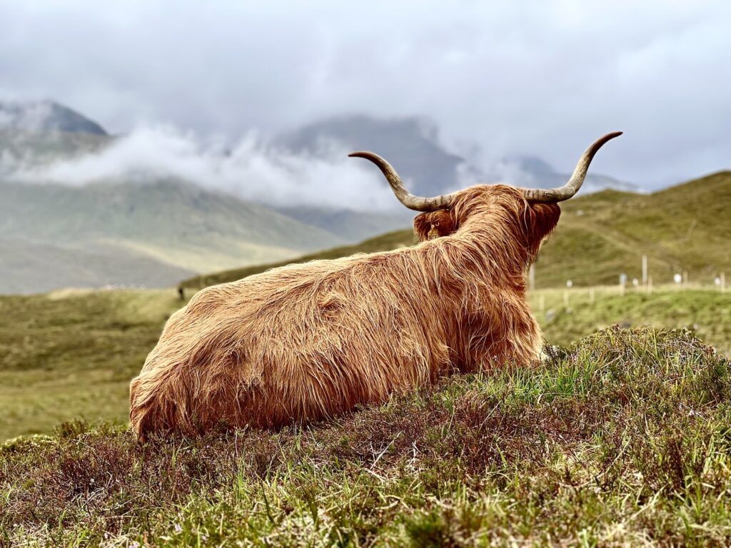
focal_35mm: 77
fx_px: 1626
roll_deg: -1.0
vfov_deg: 19.1
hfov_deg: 25.3
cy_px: 274
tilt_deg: +2.0
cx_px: 366
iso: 32
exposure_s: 1/336
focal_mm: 9
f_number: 2.8
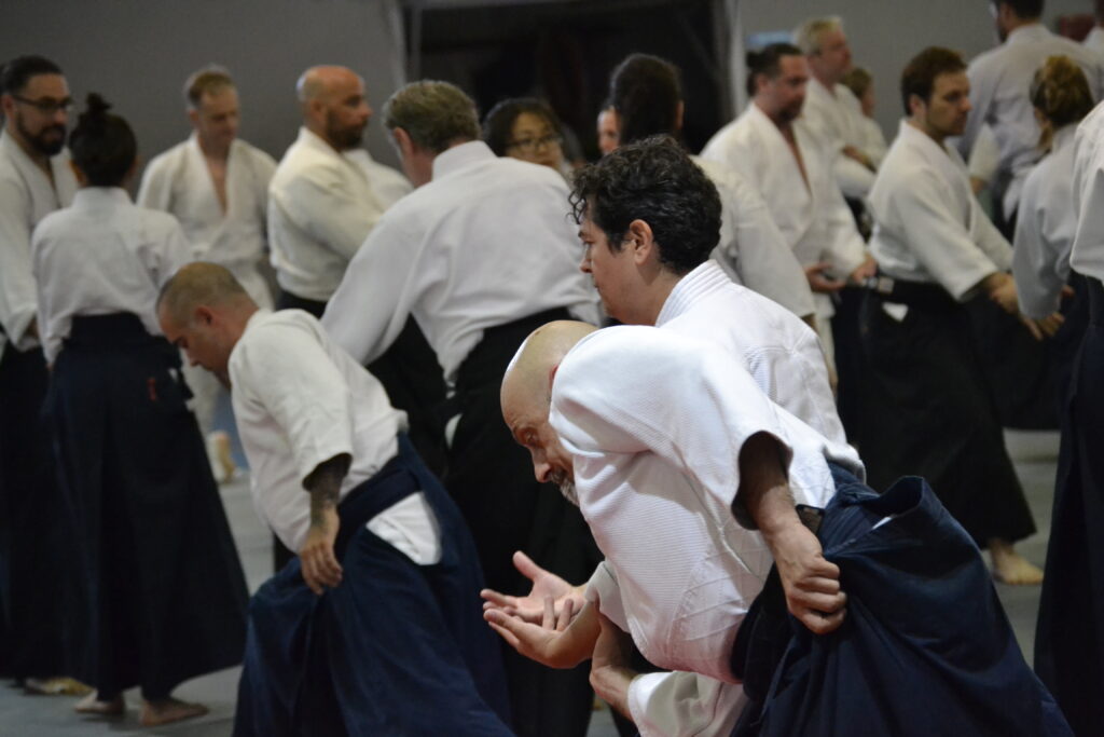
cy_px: 368
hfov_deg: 15.2
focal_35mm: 135
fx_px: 4140
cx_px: 552
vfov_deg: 10.2
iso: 3200
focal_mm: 90
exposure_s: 1/320
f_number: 4.5
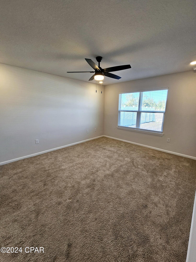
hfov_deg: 89.9
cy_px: 131
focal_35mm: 13
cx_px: 98
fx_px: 98
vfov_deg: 106.2
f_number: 2.2
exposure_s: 1/120
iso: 80
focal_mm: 2.2
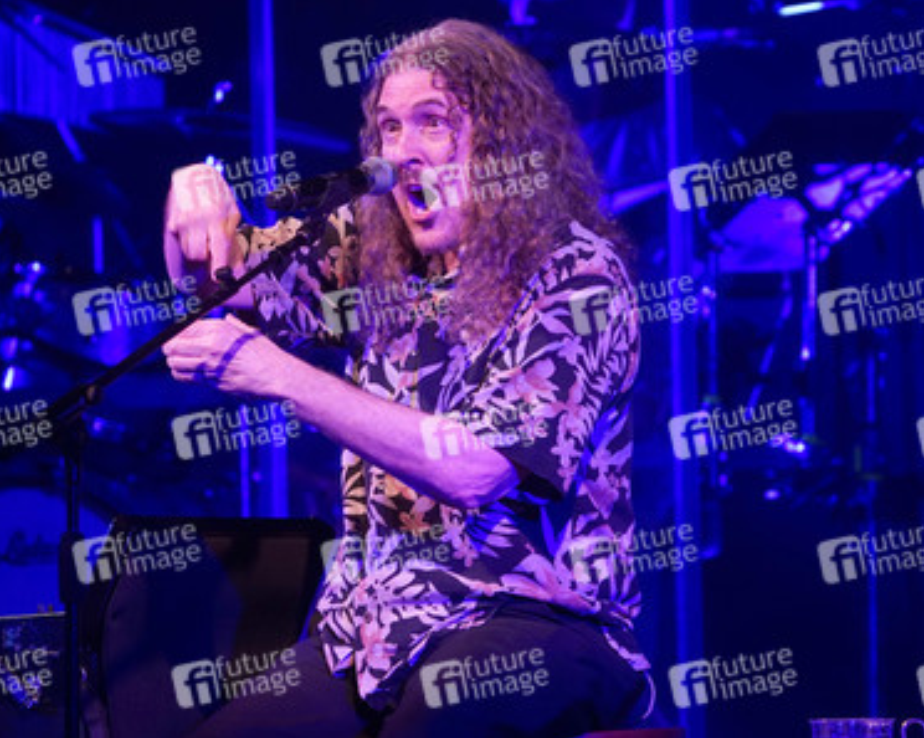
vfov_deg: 3.5
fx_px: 11968
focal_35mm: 438
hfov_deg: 4.4
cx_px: 419
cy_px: 368
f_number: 6.3
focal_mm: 385
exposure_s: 1/500
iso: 3200
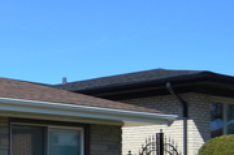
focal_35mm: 96
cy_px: 130
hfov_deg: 17.5
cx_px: -178
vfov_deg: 14.1
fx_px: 622
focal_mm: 18
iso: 400
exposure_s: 1/1600
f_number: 5.6
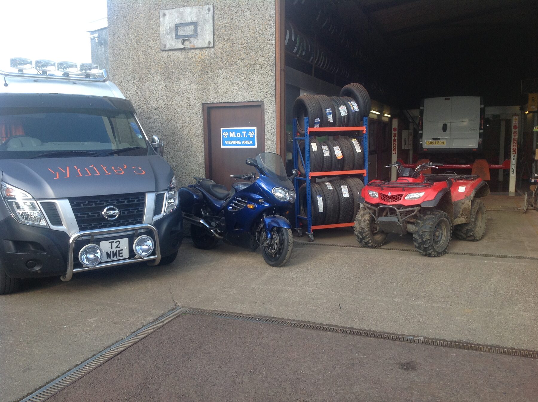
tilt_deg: -8.4
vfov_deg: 40.6
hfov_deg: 52.7
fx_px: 543
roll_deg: +0.6
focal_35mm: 35
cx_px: 269
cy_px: 201
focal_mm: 4.28
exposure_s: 1/238
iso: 50
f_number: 2.4
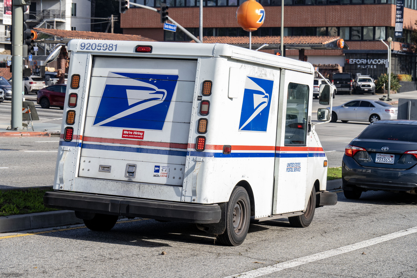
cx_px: 208
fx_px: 1031
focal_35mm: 89
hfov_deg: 22.9
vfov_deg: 15.4
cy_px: 139
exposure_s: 1/500
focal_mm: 89
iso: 500
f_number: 8
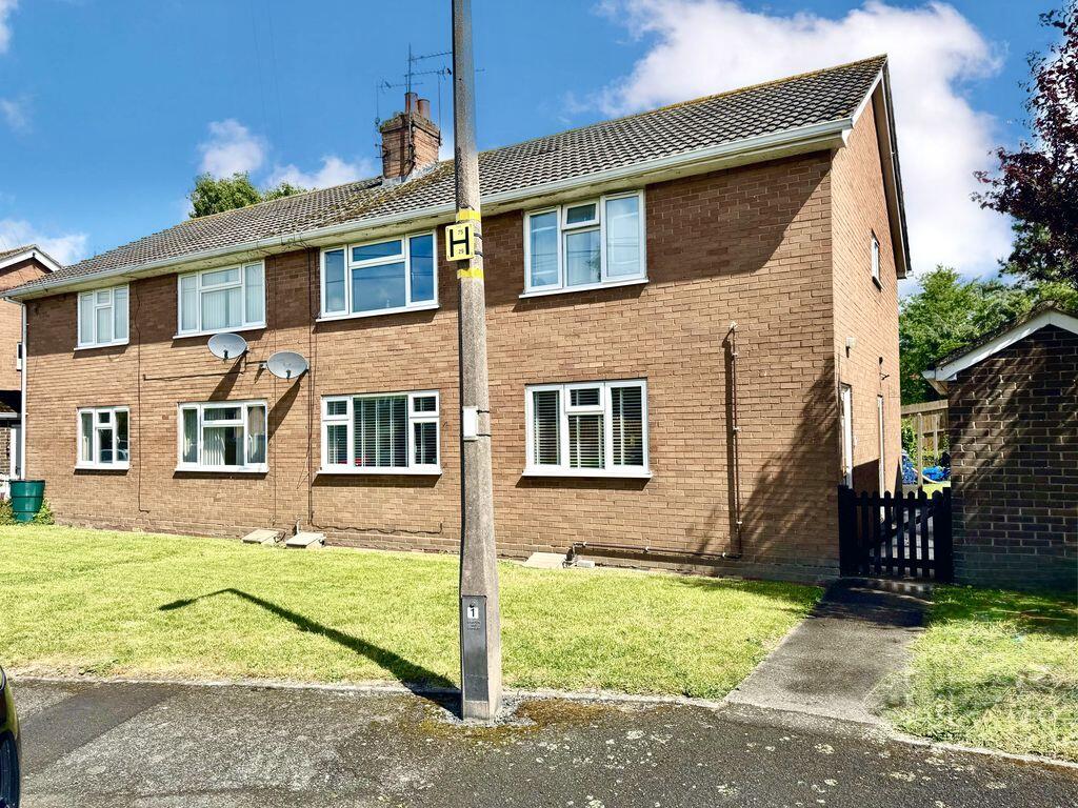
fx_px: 747
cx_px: 539
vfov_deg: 56.8
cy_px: 404
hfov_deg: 71.6
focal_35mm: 24
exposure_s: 1/4608
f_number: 1.78
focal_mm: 6.76
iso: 80
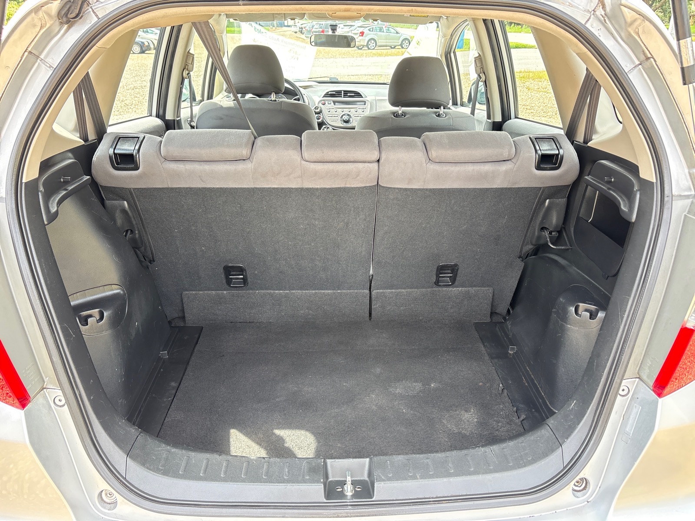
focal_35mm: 26
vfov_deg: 53.1
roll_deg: -0.2
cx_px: 348
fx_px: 522
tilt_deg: -23.2
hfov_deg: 67.3
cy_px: 260
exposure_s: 1/134
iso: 125
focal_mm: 5.96
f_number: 1.6
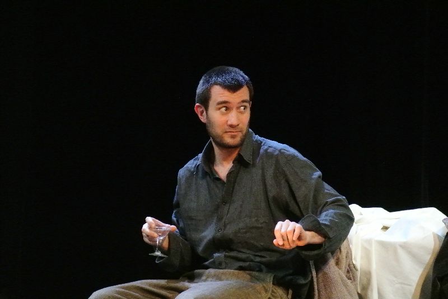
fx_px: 2790
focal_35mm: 224
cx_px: 224
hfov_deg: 9.2
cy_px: 150
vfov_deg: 6.1
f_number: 5
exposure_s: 1/100
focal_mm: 83.2
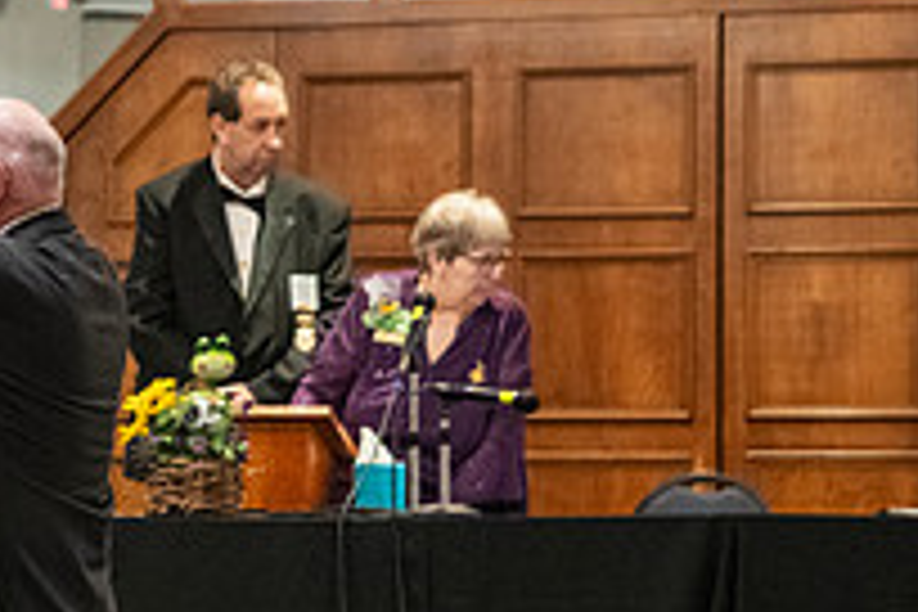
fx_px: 5559
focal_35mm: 218
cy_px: 420
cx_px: -187
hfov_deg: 9.3
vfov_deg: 6.3
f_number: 4
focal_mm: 70
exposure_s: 1/40
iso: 3200
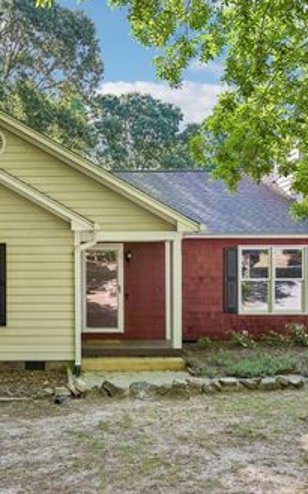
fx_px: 428
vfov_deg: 60.0
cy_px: 247
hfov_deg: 38.4
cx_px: 72
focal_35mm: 32
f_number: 8
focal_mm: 20.5
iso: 100
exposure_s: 1/50
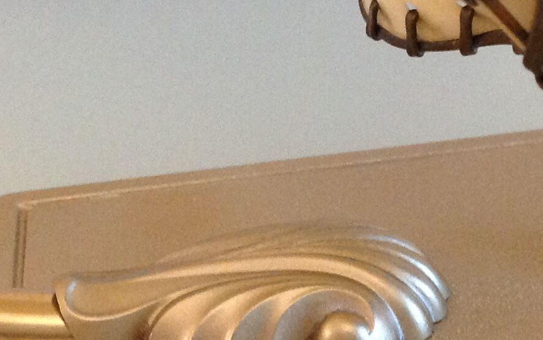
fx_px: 1613
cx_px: 363
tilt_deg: -30.7
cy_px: 194
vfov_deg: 12.0
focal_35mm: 109
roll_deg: +2.9
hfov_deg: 19.0
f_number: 2.4
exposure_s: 1/17
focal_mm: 4.28
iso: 320
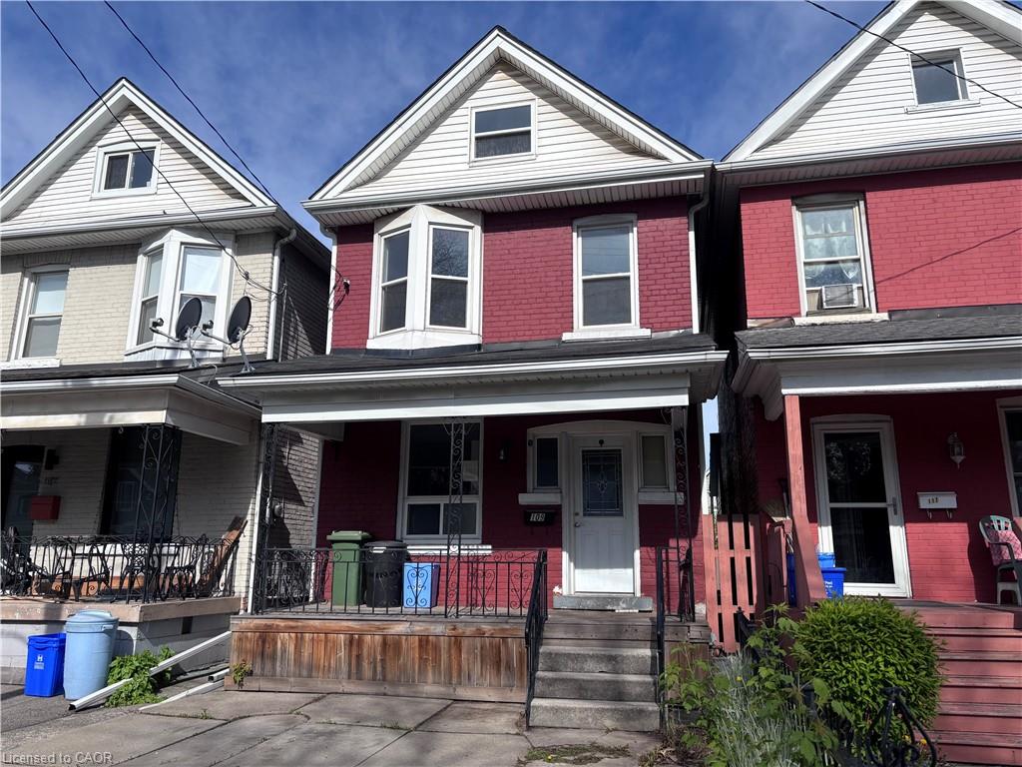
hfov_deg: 67.3
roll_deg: -0.2
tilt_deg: +13.1
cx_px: 511
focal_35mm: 26
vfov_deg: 53.1
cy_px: 384
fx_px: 768
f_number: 1.6
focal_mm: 5.96
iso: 50
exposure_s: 1/3650
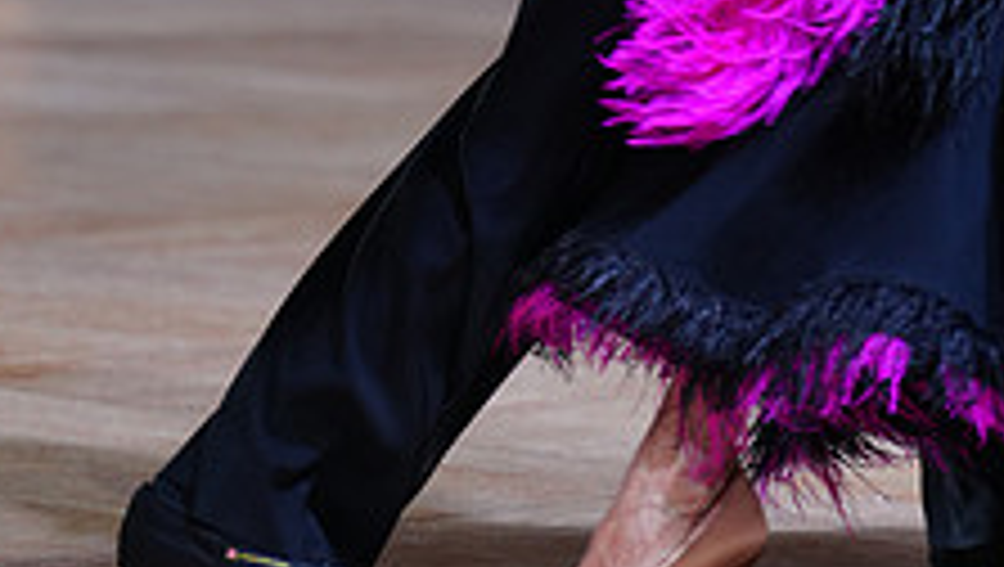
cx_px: 660
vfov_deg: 3.8
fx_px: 8555
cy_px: -382
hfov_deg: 6.7
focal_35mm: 321
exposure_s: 1/500
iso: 640
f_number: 2.8
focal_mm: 118
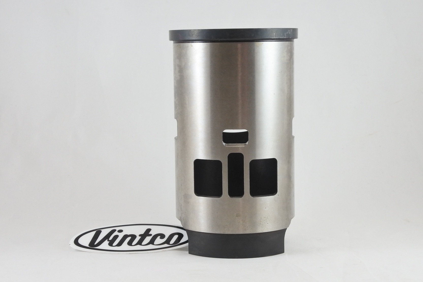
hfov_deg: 38.9
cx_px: 212
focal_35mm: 51
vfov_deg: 26.5
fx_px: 599
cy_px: 141
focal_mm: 18.9
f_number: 4.5
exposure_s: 1/125
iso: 500
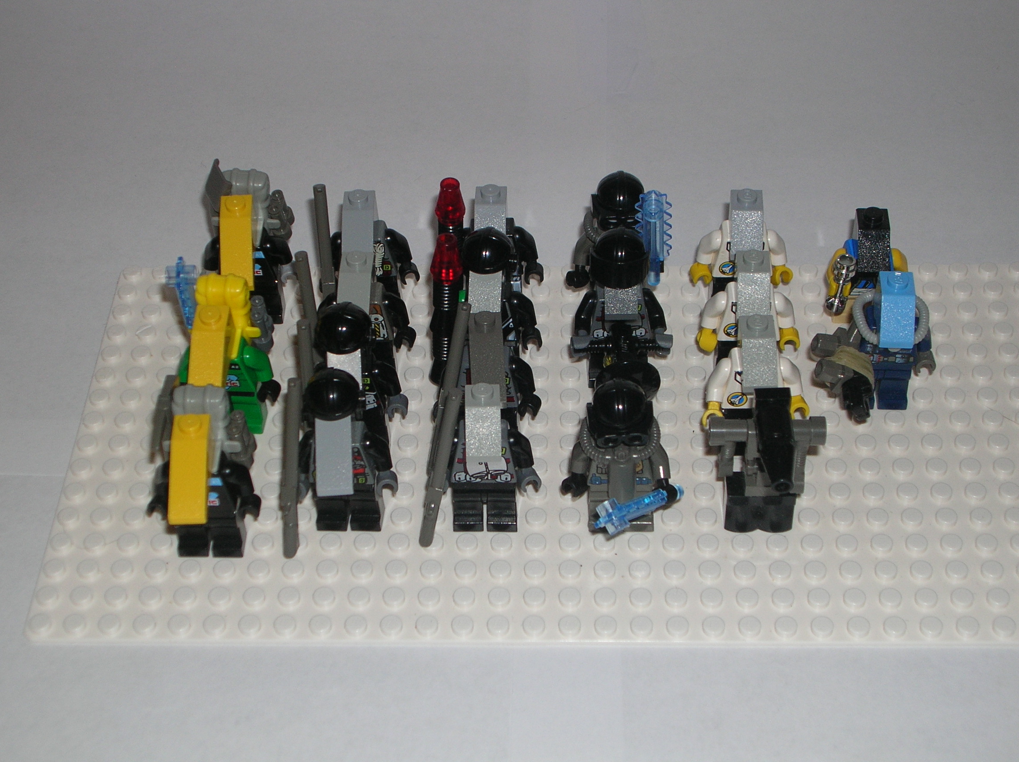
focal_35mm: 62
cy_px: 381
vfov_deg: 23.6
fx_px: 1824
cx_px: 510
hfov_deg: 31.2
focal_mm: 10.2
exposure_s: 1/60.1
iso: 50
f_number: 3.6
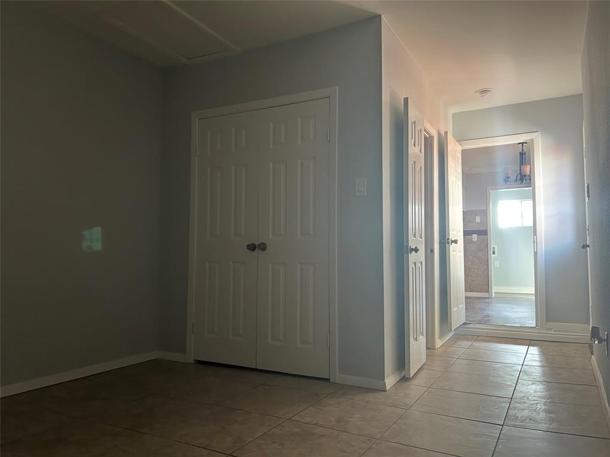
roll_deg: +0.4
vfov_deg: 53.1
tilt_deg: +3.6
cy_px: 228
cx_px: 305
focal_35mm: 26
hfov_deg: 67.3
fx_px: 458
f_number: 1.5
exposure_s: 1/60
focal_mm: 5.7
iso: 250
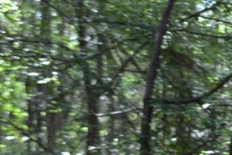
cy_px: 282
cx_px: 525
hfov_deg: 10.0
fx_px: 1187
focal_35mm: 184
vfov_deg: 7.3
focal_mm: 24
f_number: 4
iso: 400
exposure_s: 1/50
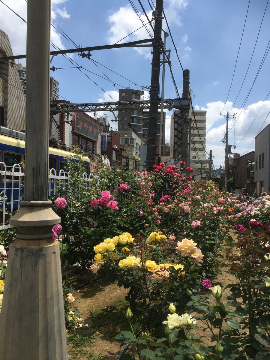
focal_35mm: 29
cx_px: 135
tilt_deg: +1.8
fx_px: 302
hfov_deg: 48.2
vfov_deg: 61.7
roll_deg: -1.6
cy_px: 180
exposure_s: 1/1972
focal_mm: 4.15
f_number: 2.2
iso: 25
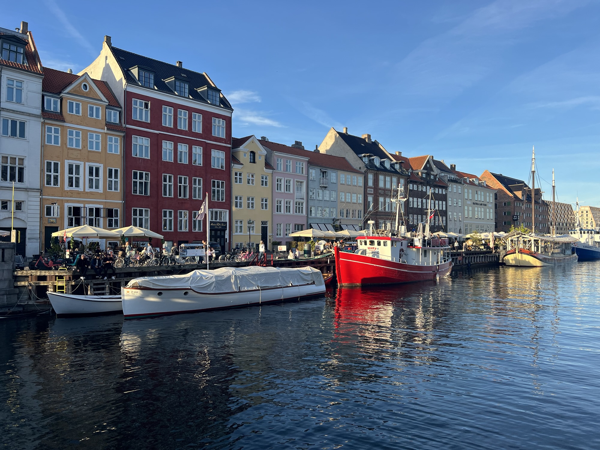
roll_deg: -0.3
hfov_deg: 67.3
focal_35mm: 26
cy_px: 225
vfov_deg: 53.1
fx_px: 451
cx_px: 300
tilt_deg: +1.4
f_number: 1.5
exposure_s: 1/1311
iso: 50
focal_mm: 5.7
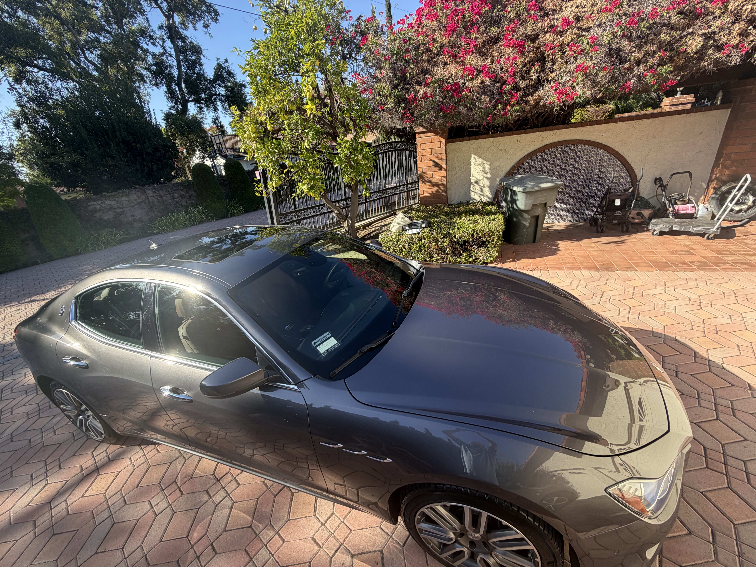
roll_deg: +6.6
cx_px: 378
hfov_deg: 102.1
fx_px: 306
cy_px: 284
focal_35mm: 14
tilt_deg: -24.6
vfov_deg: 85.7
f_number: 2.2
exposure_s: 1/502
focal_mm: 2.22
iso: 50
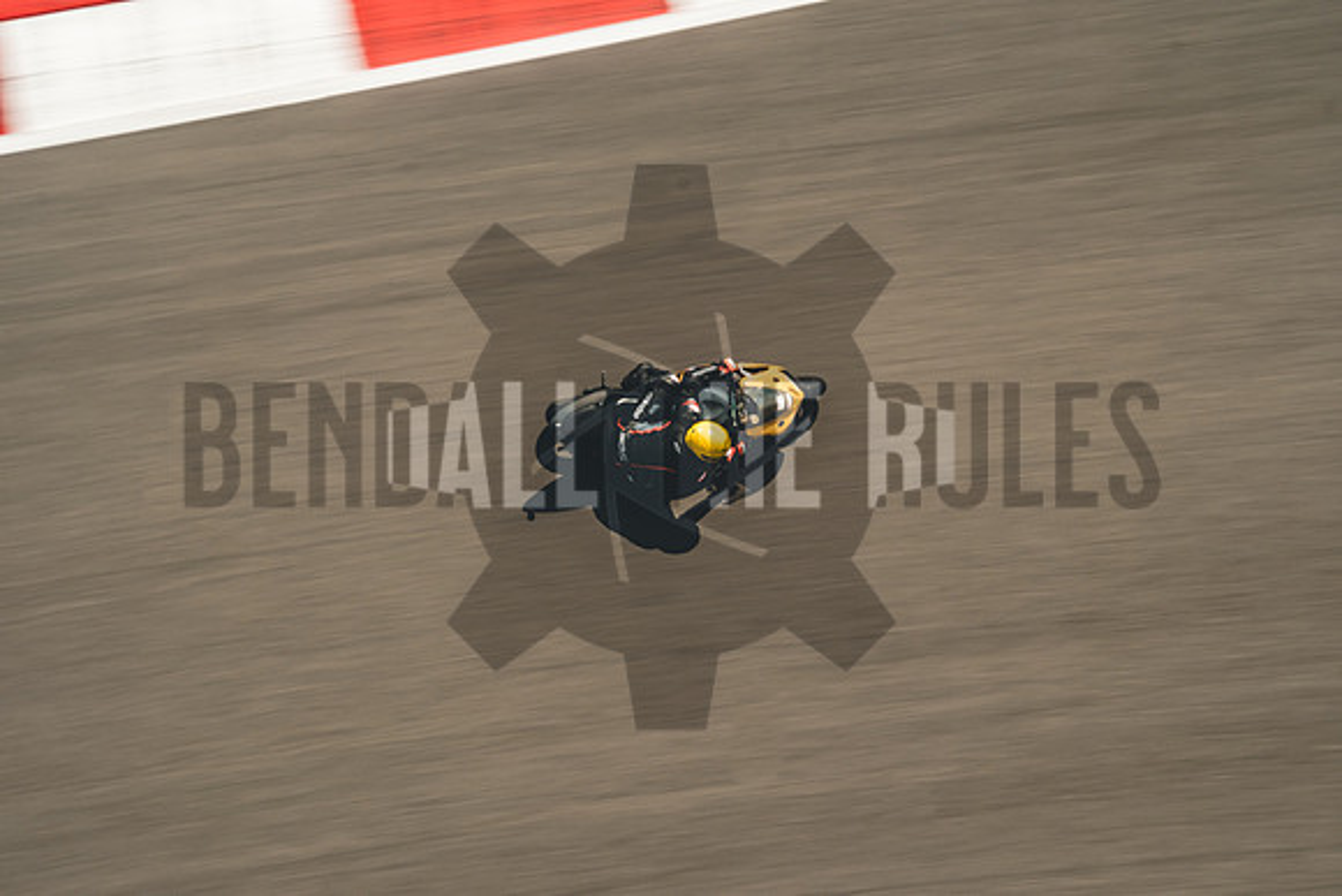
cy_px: 448
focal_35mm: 317
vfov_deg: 4.3
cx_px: 671
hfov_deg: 6.5
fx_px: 11819
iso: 320
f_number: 16
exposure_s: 1/125
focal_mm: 211
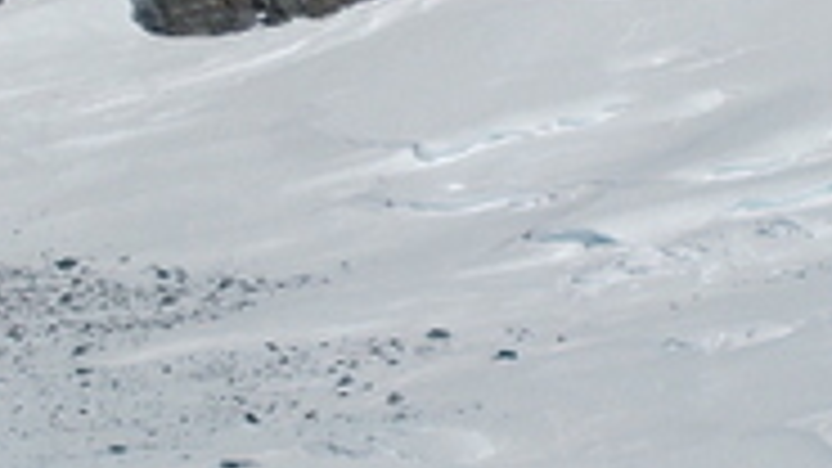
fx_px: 3507
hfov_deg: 13.5
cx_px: 450
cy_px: 227
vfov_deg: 7.6
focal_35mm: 159
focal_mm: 5.3
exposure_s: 1/640
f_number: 8.6
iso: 80
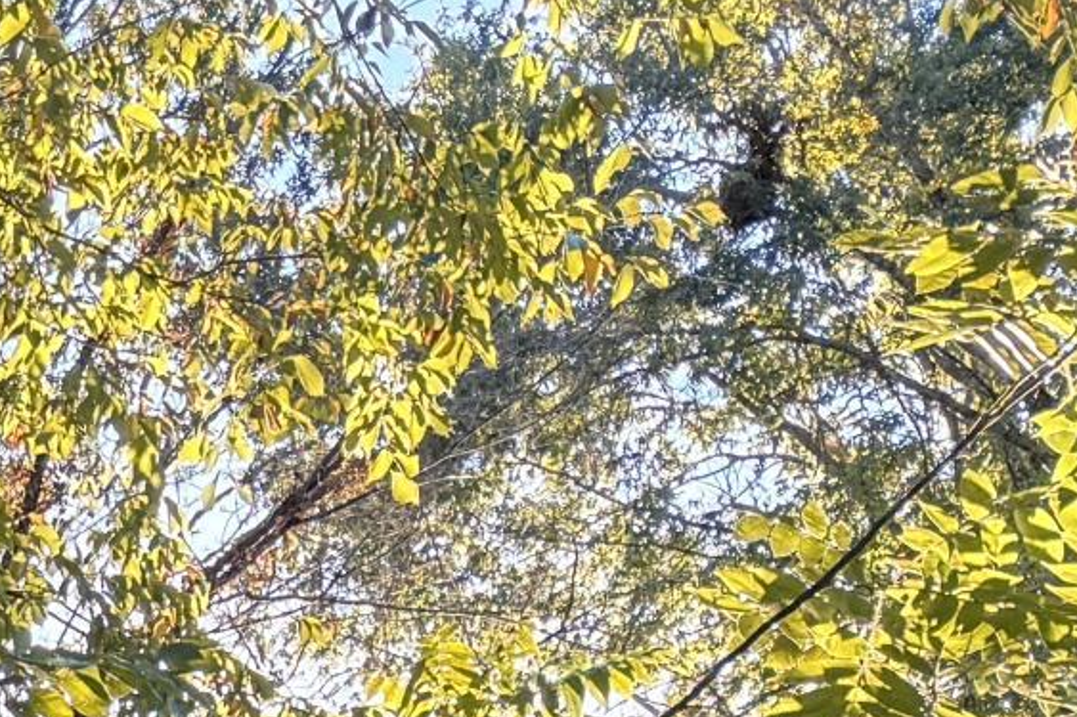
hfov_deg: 12.2
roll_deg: -0.3
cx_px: -1513
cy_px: 2086
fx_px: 3978
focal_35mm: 133
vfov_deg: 8.7
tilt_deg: -2.5
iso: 125
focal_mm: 6.76
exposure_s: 1/228
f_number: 1.78
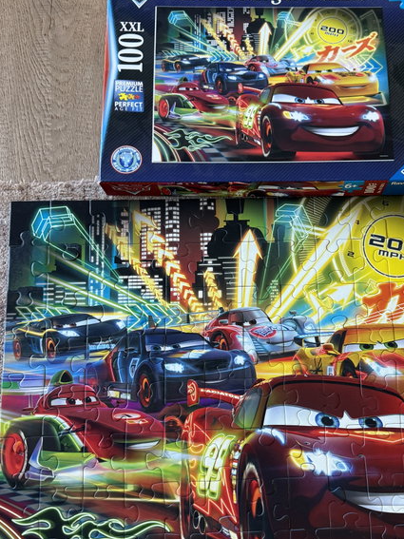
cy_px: 276
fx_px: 545
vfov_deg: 52.6
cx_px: 264
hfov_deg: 40.3
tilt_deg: -79.0
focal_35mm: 35
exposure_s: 1/60
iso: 250
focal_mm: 6.76
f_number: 1.78
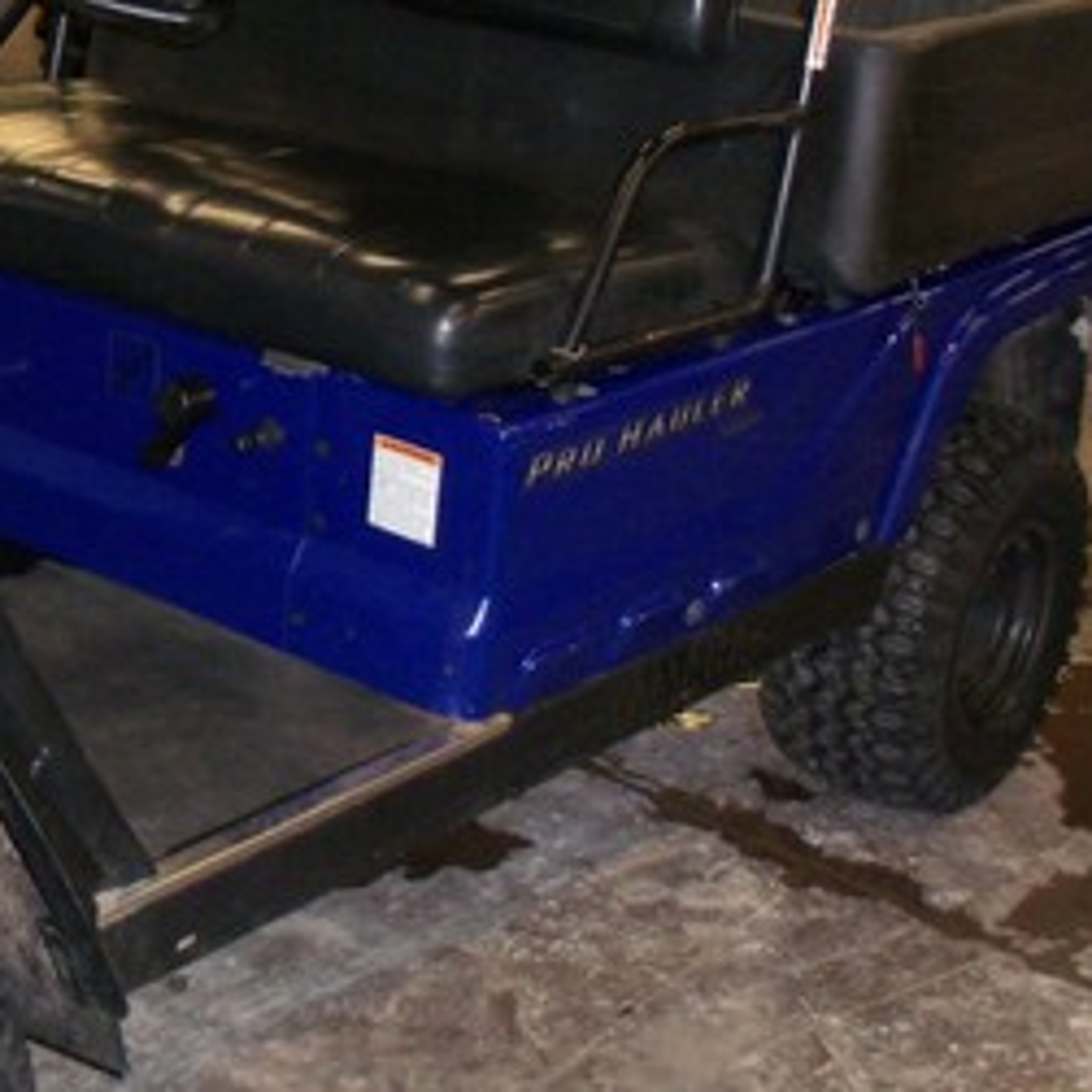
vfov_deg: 25.7
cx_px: 131
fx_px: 2391
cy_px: 452
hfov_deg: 25.0
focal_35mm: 67
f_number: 3
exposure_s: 1/30
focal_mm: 6.3
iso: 250
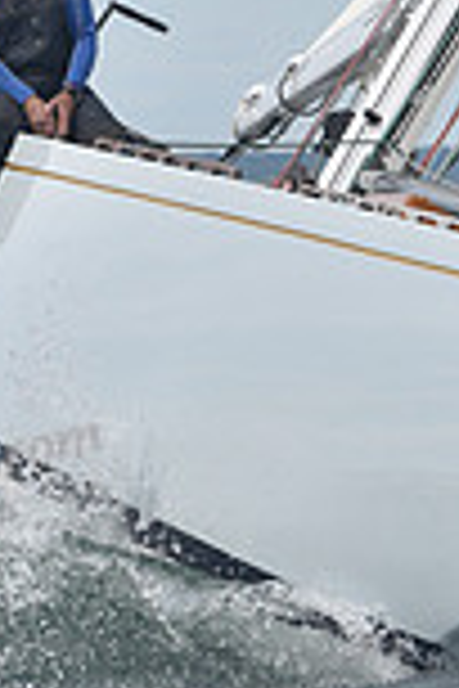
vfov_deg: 4.3
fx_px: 9045
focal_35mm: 473
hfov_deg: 2.9
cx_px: 335
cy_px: -252
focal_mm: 125
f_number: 7.1
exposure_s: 1/800
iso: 320
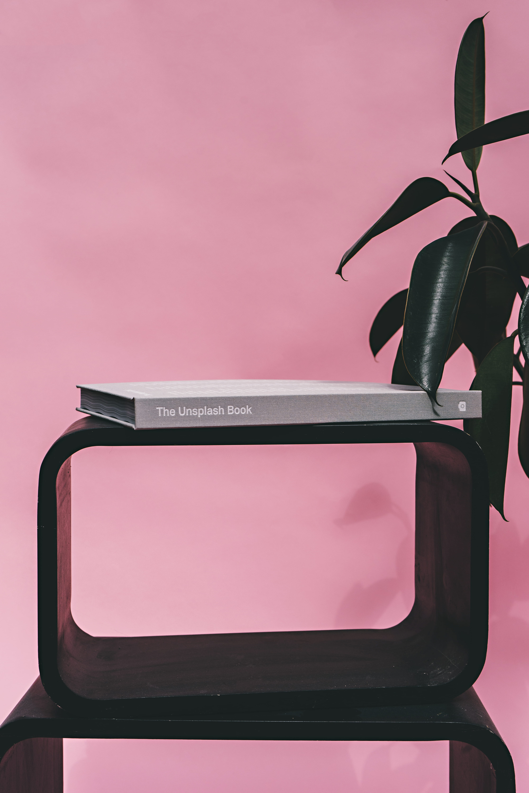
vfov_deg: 44.5
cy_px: 396
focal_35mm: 44
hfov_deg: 30.5
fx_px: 970
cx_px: 264
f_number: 8
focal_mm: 44
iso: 400
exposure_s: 1/1000
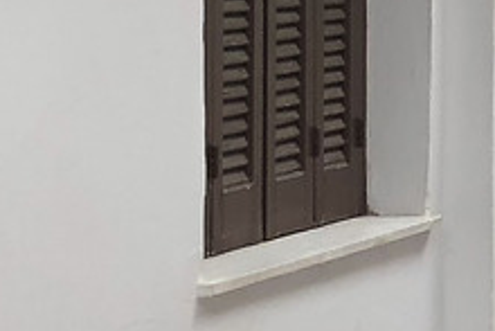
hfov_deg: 9.4
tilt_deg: +2.5
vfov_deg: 6.4
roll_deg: +0.9
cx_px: 803
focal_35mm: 212
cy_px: -135
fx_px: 2917
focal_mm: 4
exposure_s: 1/1043
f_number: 1.8
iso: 20
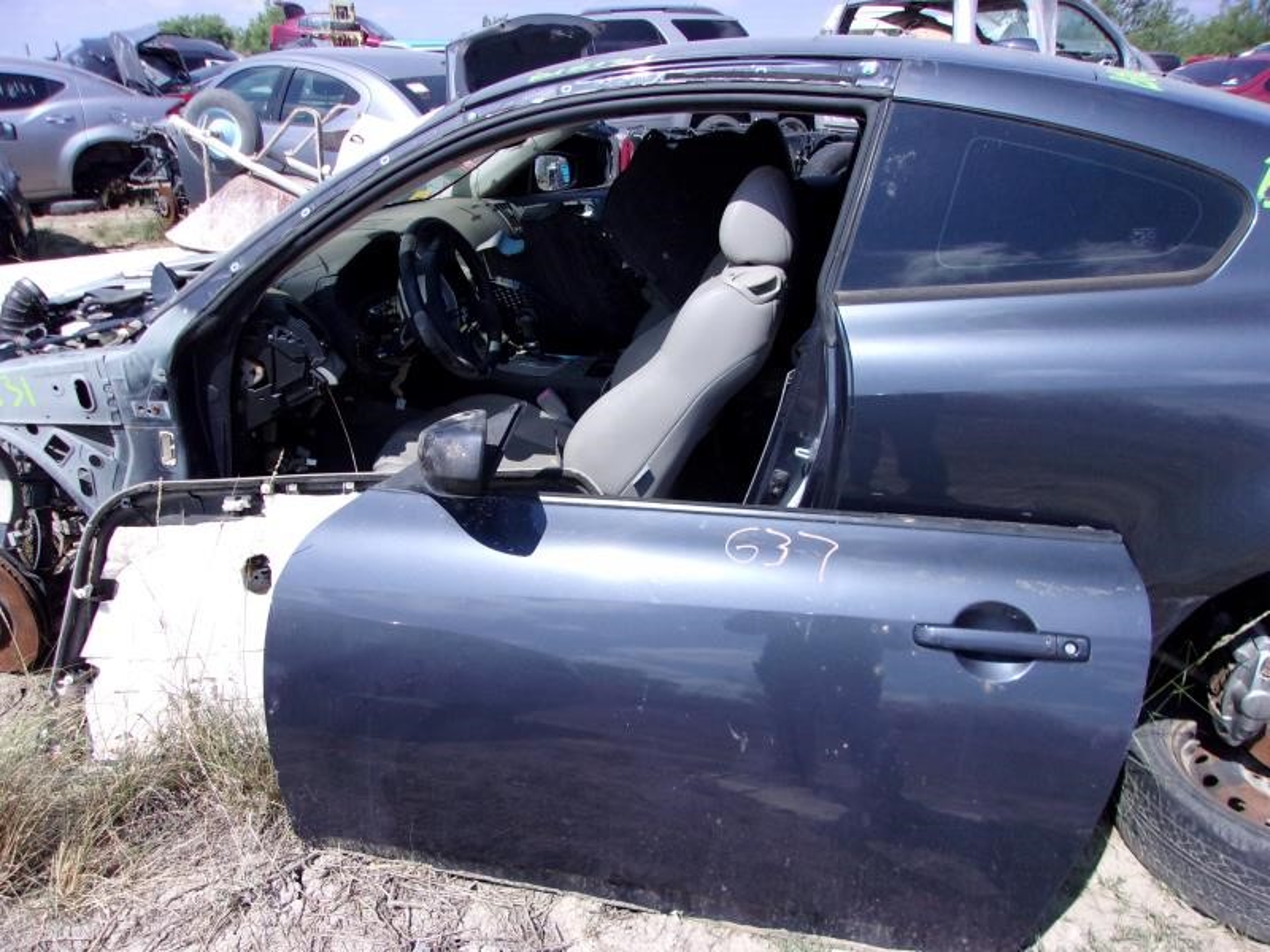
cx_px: 635
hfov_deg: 65.3
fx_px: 991
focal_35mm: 27
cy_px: 476
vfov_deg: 51.4
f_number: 10.4
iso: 200
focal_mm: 4.9
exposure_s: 1/180
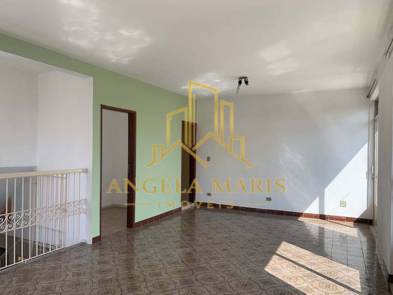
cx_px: 196
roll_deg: -0.7
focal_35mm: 26
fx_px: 295
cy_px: 148
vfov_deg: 53.1
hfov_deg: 67.3
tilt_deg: -0.4
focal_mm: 4.25
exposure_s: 1/384
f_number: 1.8
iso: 25
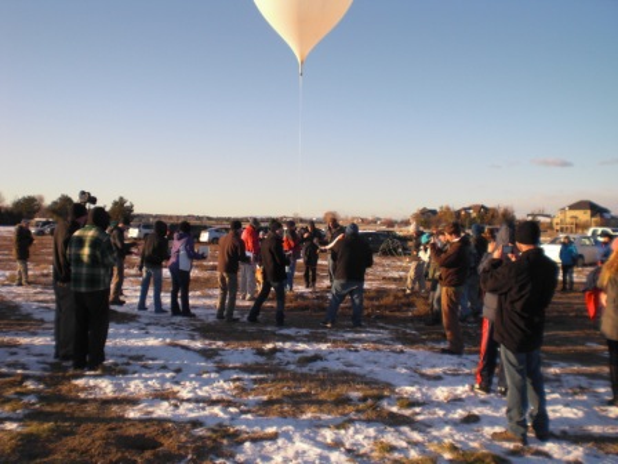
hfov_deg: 49.0
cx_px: 309
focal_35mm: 38
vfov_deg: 37.7
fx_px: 678
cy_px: 232
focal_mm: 6.3
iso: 64
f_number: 3.1
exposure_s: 1/500
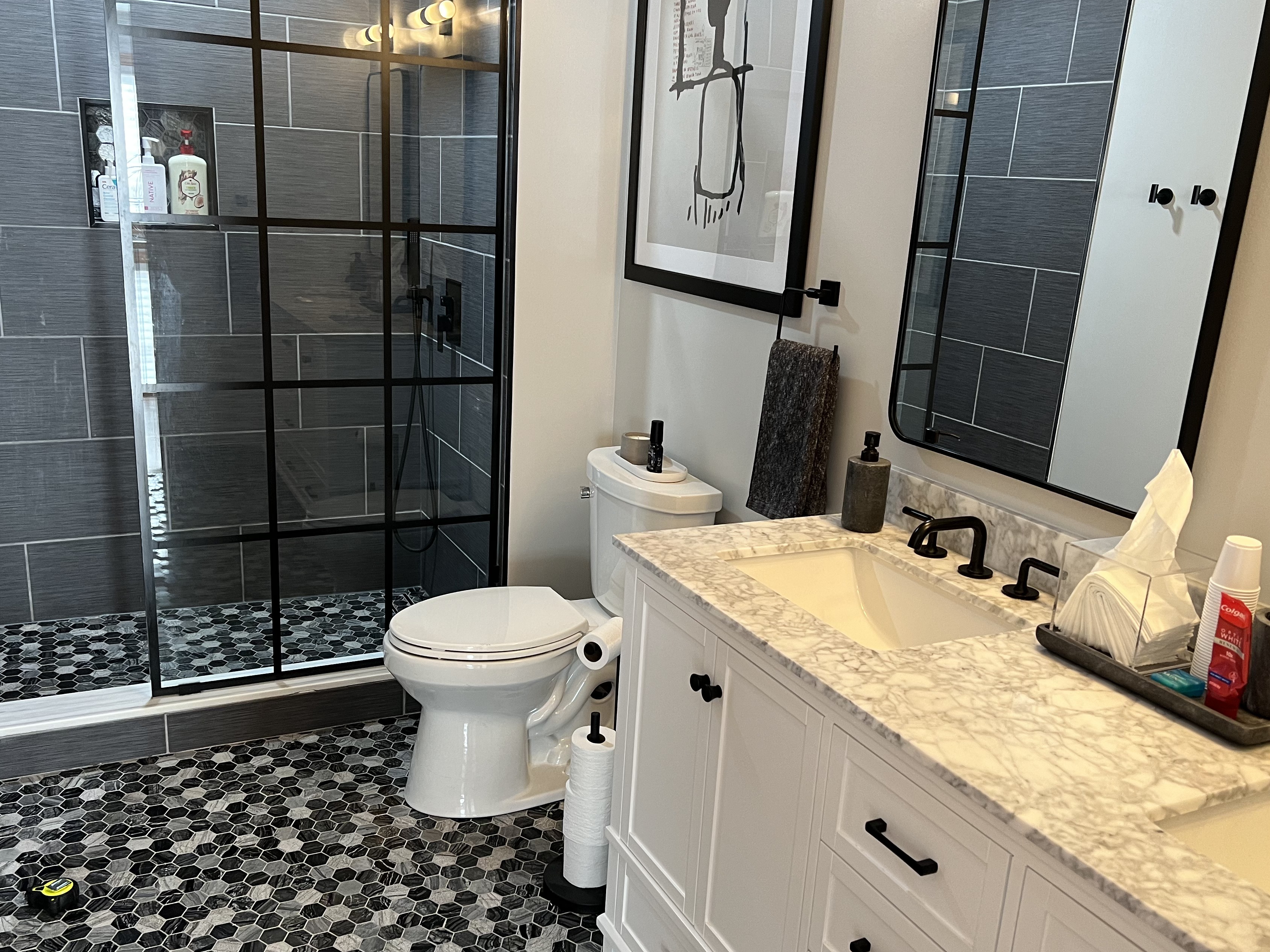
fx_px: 1137
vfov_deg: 45.4
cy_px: 505
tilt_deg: -17.8
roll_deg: -3.7
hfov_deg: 58.4
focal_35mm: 31
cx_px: 625
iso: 125
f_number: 1.5
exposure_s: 1/60
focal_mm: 5.7
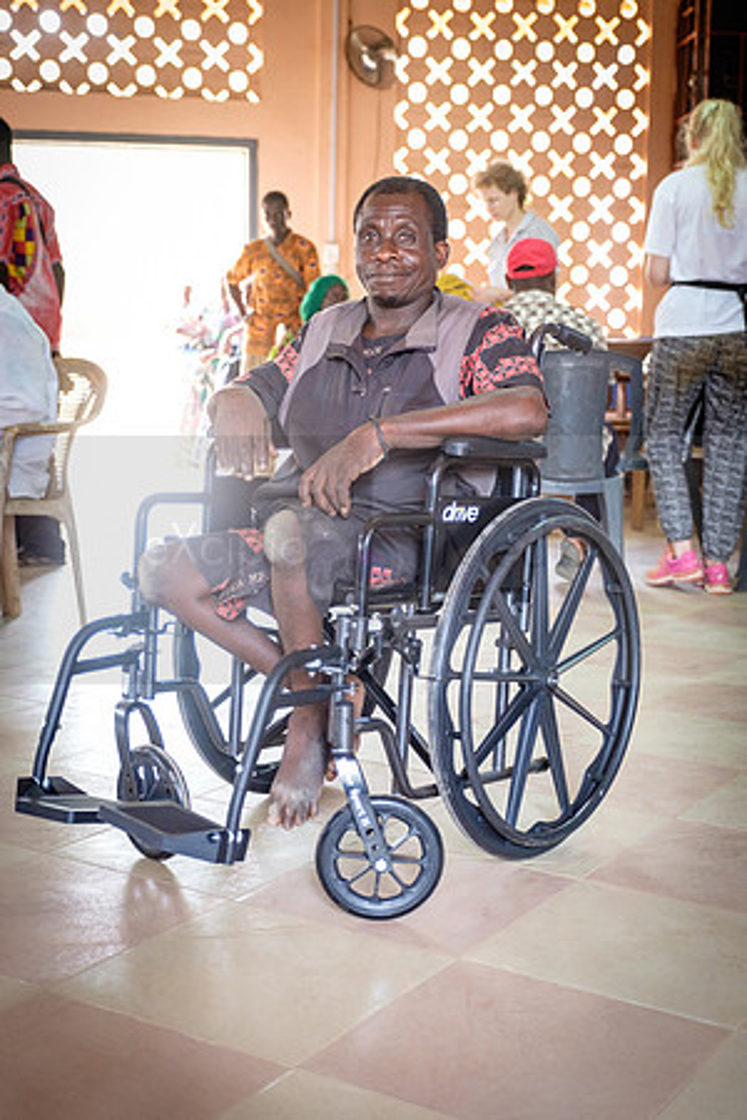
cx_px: 374
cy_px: 560
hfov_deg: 28.6
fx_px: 1463
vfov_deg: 41.9
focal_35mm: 47
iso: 1250
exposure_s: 1/60
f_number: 2.8
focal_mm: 31.1
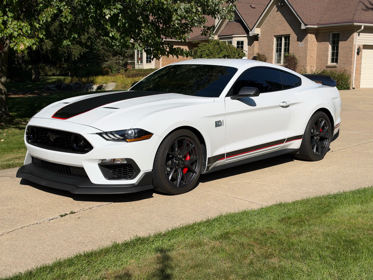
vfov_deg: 30.3
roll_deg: -0.7
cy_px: 140
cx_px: 186
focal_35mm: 48
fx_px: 517
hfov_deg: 39.7
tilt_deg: -6.3
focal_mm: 6.93
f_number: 1.8
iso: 80
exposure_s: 1/10417
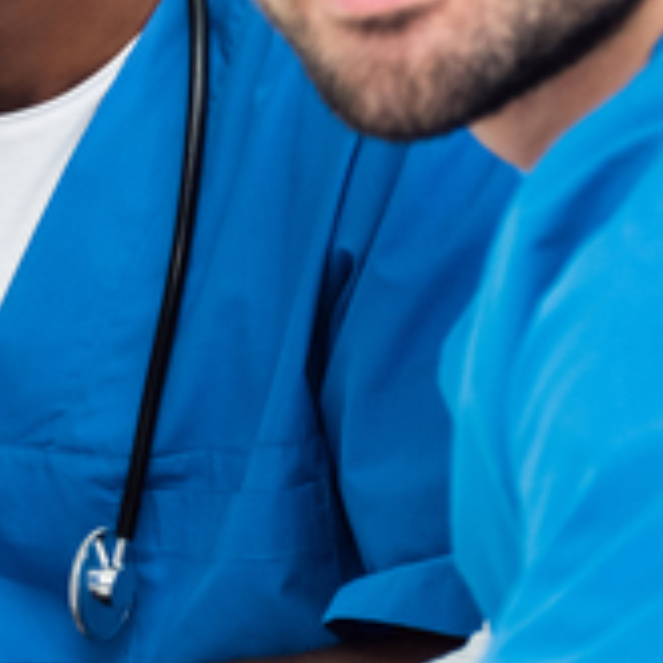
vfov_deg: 5.9
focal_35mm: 298
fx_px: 6457
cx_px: -858
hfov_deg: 5.7
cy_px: 26
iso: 640
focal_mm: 58
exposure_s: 1/200
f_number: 3.5
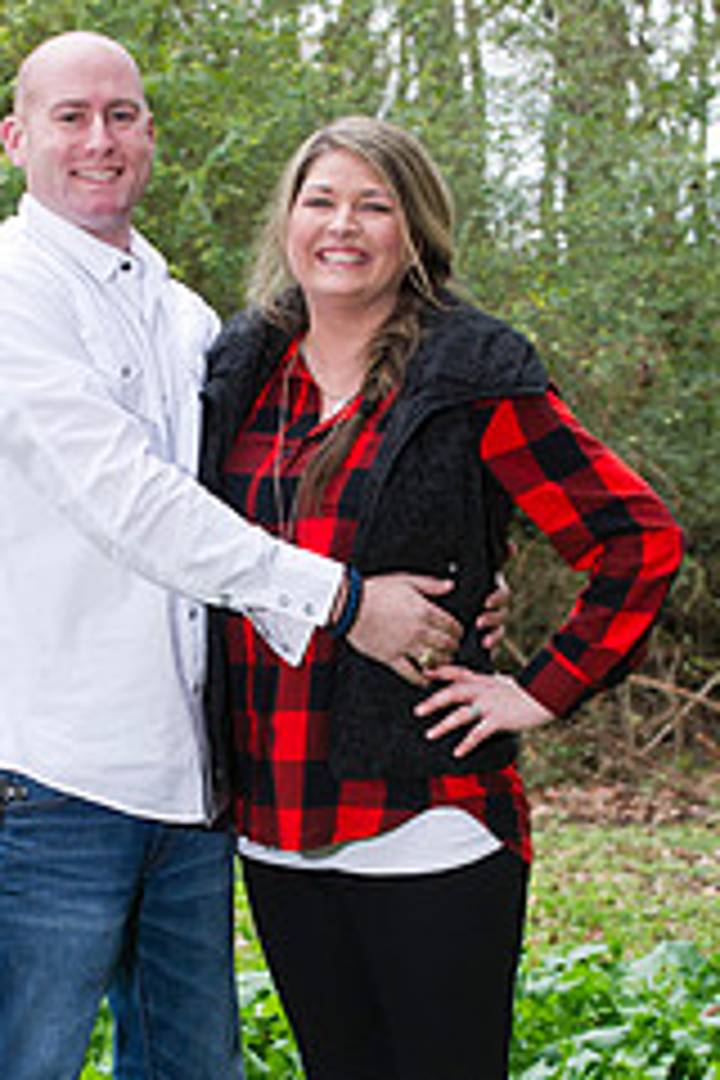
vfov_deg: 12.7
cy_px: 756
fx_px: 4830
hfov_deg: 8.5
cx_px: 241
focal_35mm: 161
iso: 800
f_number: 5.6
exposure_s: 1/125
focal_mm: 86
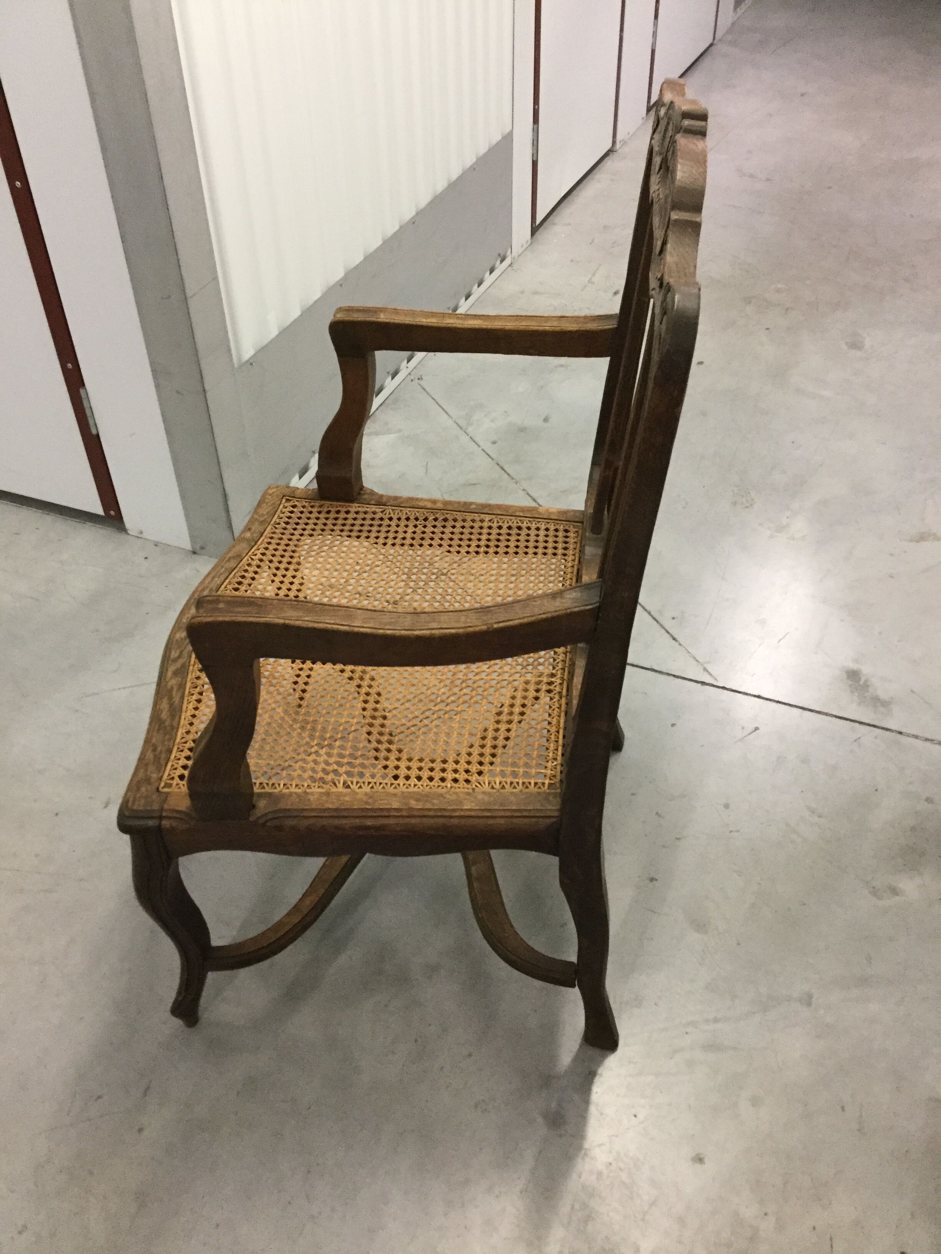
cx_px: 470
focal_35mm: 31
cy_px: 627
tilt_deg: -41.8
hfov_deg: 45.4
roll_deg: +3.5
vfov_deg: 58.4
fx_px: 1124
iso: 200
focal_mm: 3.3
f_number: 2.4
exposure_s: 1/33
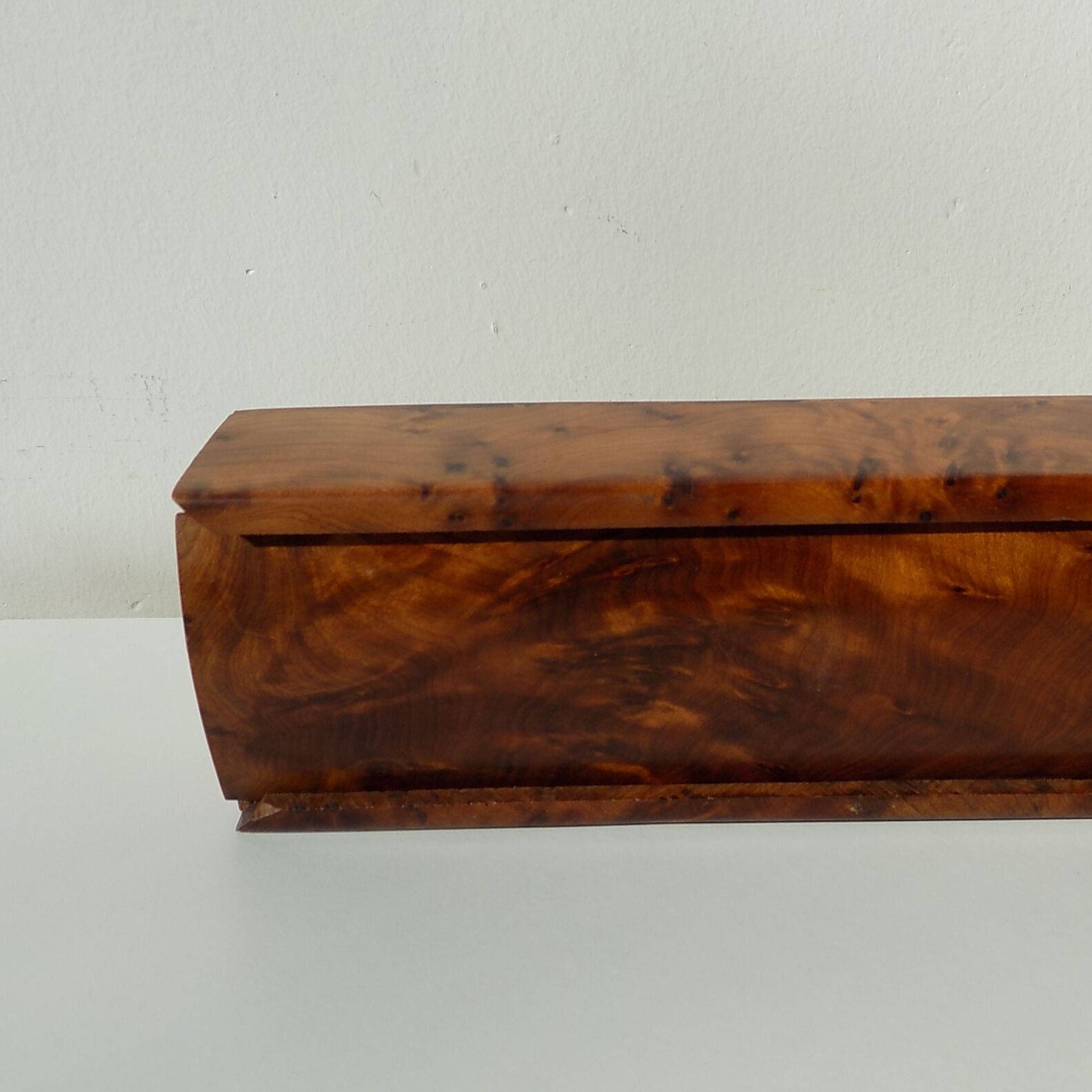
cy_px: 547
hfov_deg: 38.5
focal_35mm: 43
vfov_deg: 39.2
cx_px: 765
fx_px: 1535
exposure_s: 1/320
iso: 80
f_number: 3.4
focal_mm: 6.1
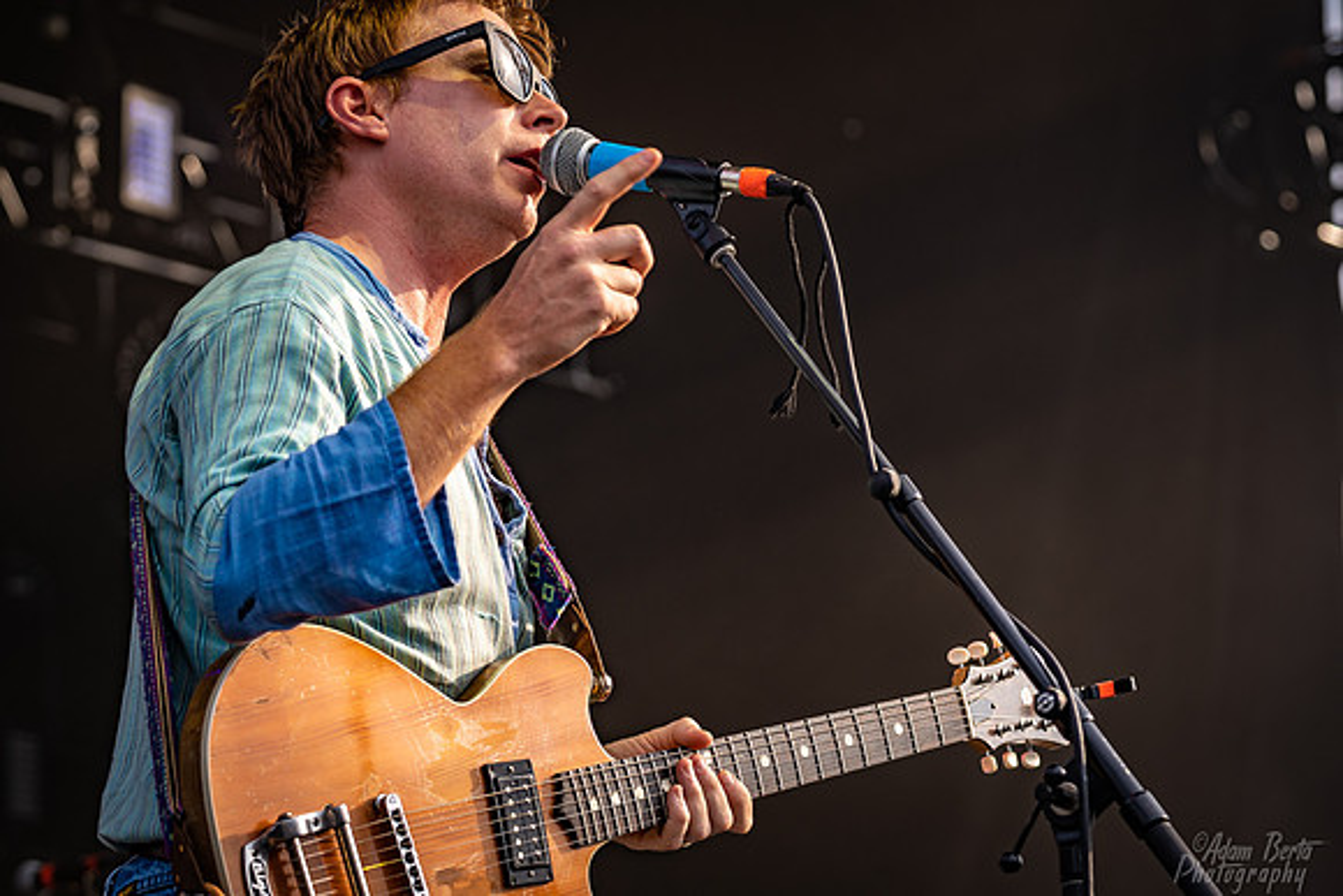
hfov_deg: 13.6
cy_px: 448
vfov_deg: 9.1
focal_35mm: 151
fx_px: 5634
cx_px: 672
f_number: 4.5
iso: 100
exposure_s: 1/320
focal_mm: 101
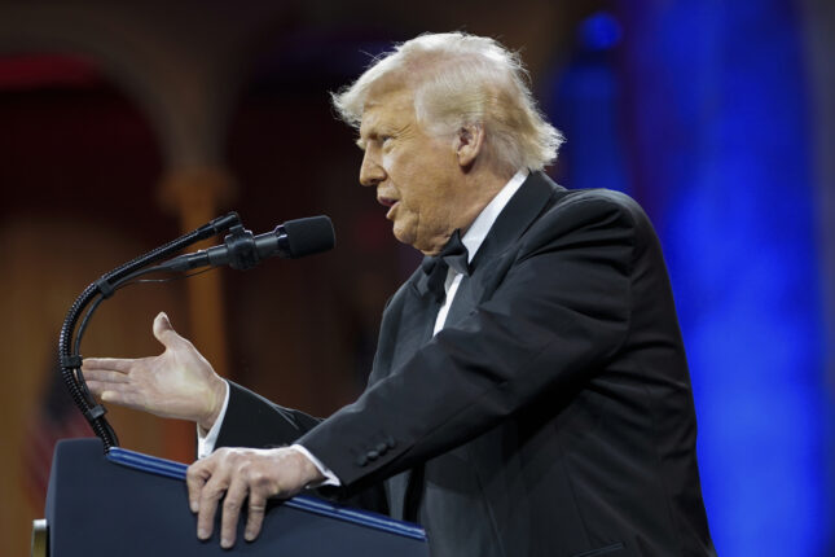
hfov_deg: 8.9
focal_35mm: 231
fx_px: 5357
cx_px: 418
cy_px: 278
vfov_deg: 5.9
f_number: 2.8
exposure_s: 1/250
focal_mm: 154
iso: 1600
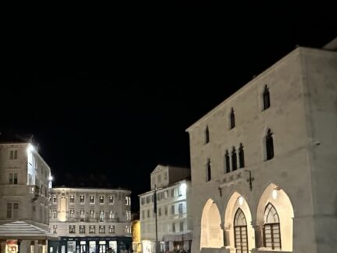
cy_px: 206
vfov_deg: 41.0
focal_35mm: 33
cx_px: 100
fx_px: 321
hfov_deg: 53.7
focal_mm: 2.22
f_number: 2.2
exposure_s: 1/34
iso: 1250
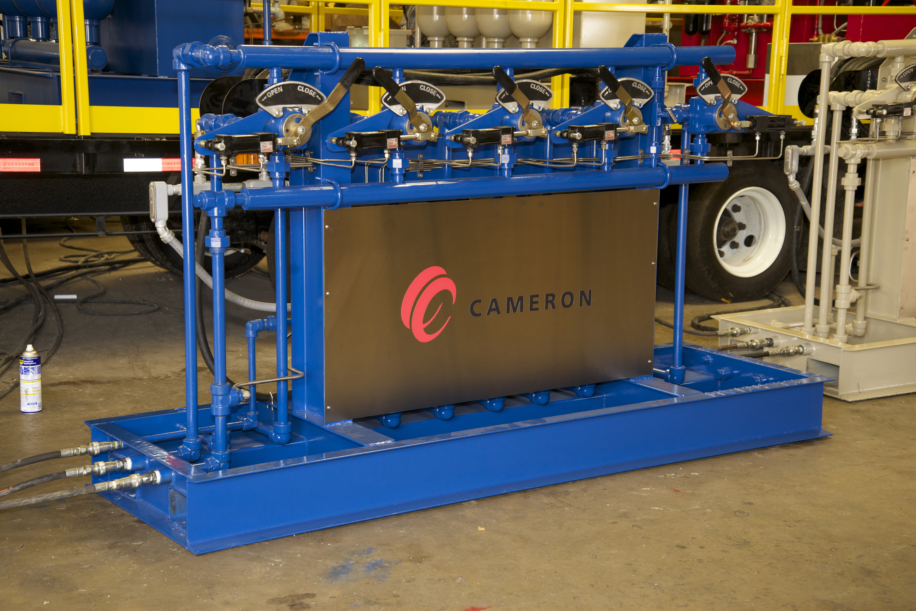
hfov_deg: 32.4
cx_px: 458
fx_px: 1578
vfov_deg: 21.9
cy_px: 306
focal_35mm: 62
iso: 800
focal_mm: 62
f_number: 5.6
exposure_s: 1/60
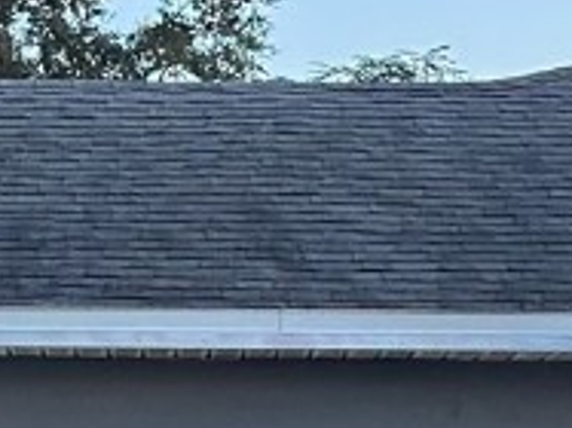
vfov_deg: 5.6
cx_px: 31
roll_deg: -1.7
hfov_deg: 7.5
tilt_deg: -0.9
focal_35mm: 263
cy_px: 682
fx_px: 4343
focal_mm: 6.86
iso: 500
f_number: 1.78
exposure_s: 1/40
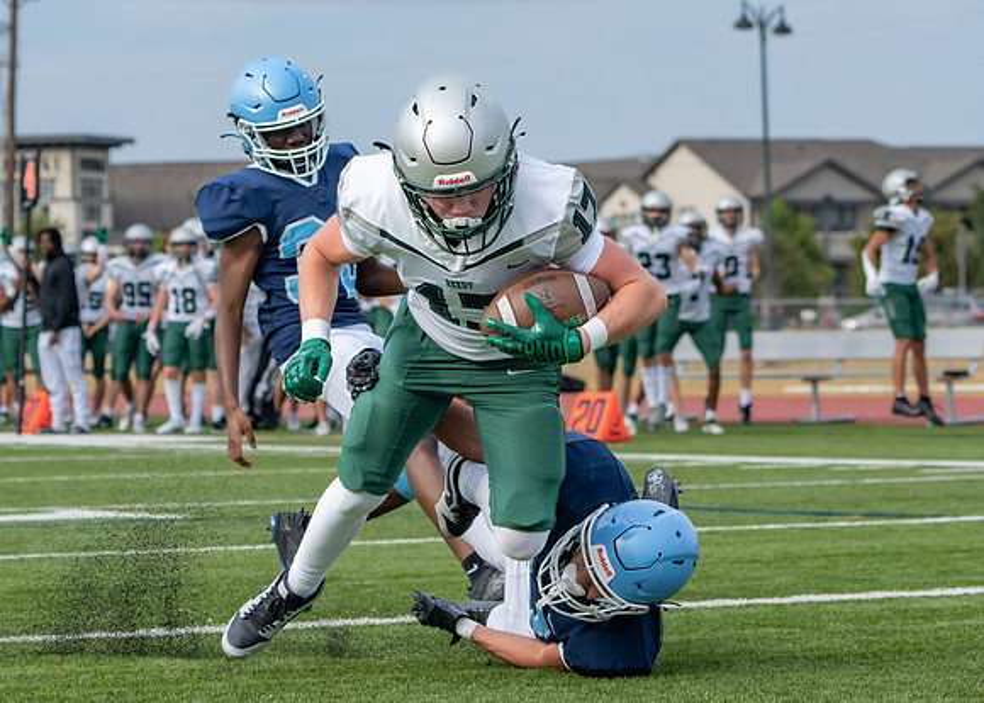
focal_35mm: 170
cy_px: 204
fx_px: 4762
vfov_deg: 8.4
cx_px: 502
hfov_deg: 11.8
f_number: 5.6
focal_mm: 100
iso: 320
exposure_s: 1/1250
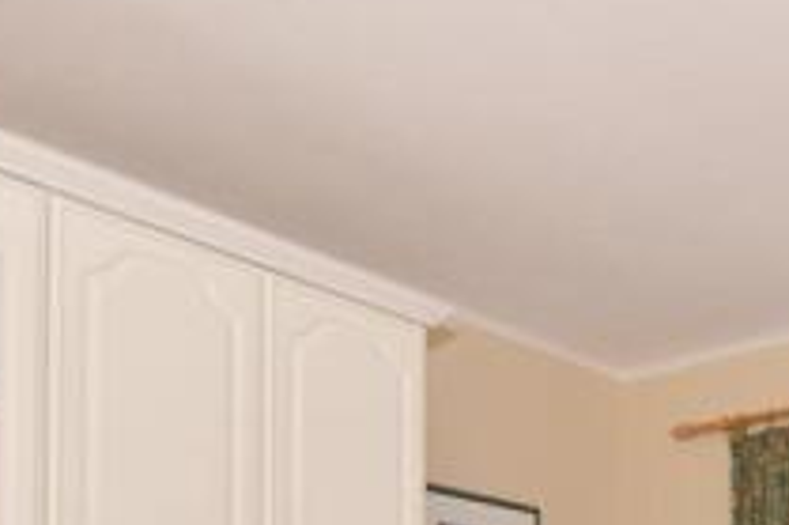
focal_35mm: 47
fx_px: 1029
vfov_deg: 23.4
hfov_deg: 38.1
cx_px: 759
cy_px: 769
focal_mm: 10
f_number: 5.6
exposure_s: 1/125
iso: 200
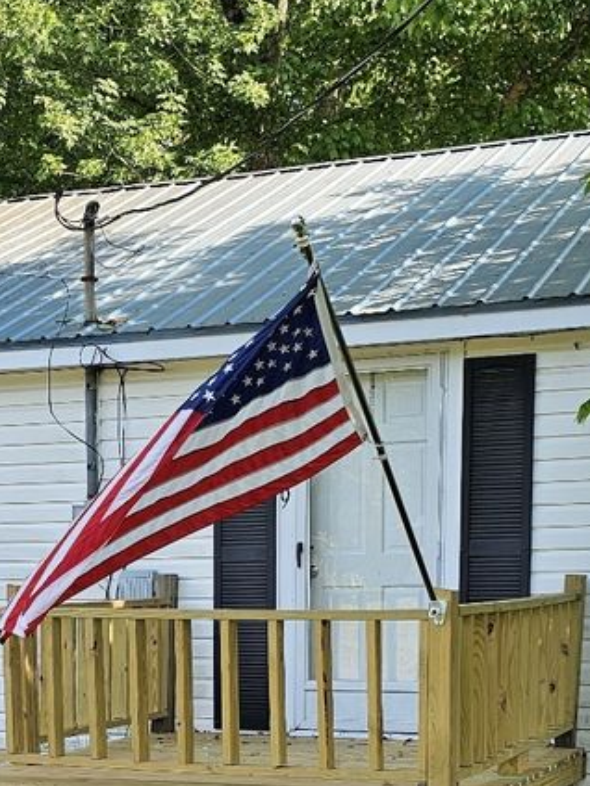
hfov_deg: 19.7
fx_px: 1682
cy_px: 728
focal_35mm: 74
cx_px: 113
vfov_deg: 25.4
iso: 20
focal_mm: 6.3
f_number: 1.7
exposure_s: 1/180
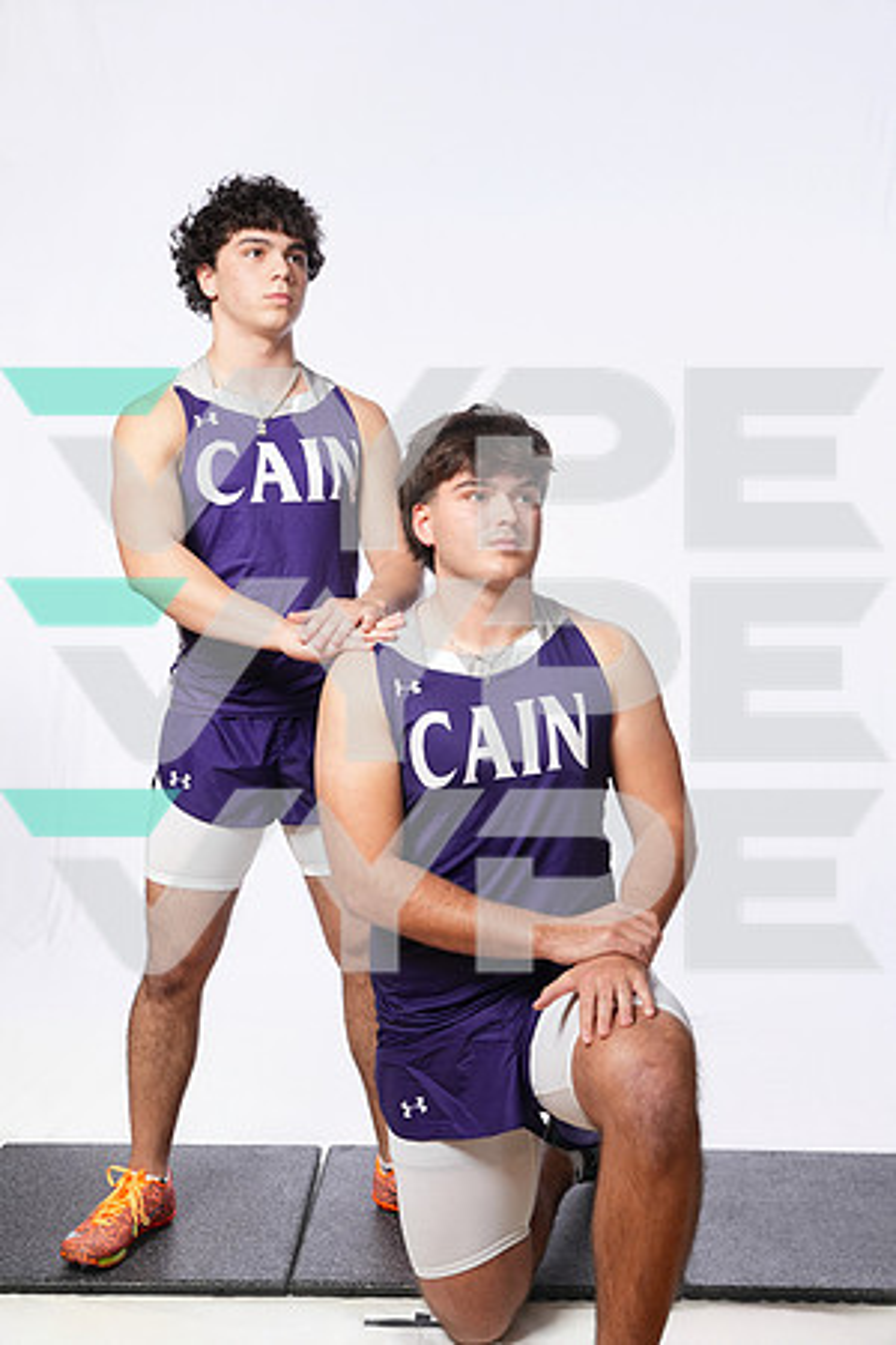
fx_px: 1643
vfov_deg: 44.5
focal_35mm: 44
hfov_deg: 30.5
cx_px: 448
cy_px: 672
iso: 800
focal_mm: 44
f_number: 8
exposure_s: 1/200
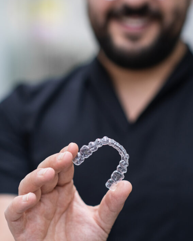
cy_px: 102
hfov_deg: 13.5
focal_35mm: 114
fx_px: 813
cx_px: 100
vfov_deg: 16.8
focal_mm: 56
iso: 250
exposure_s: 1/180
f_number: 1.4
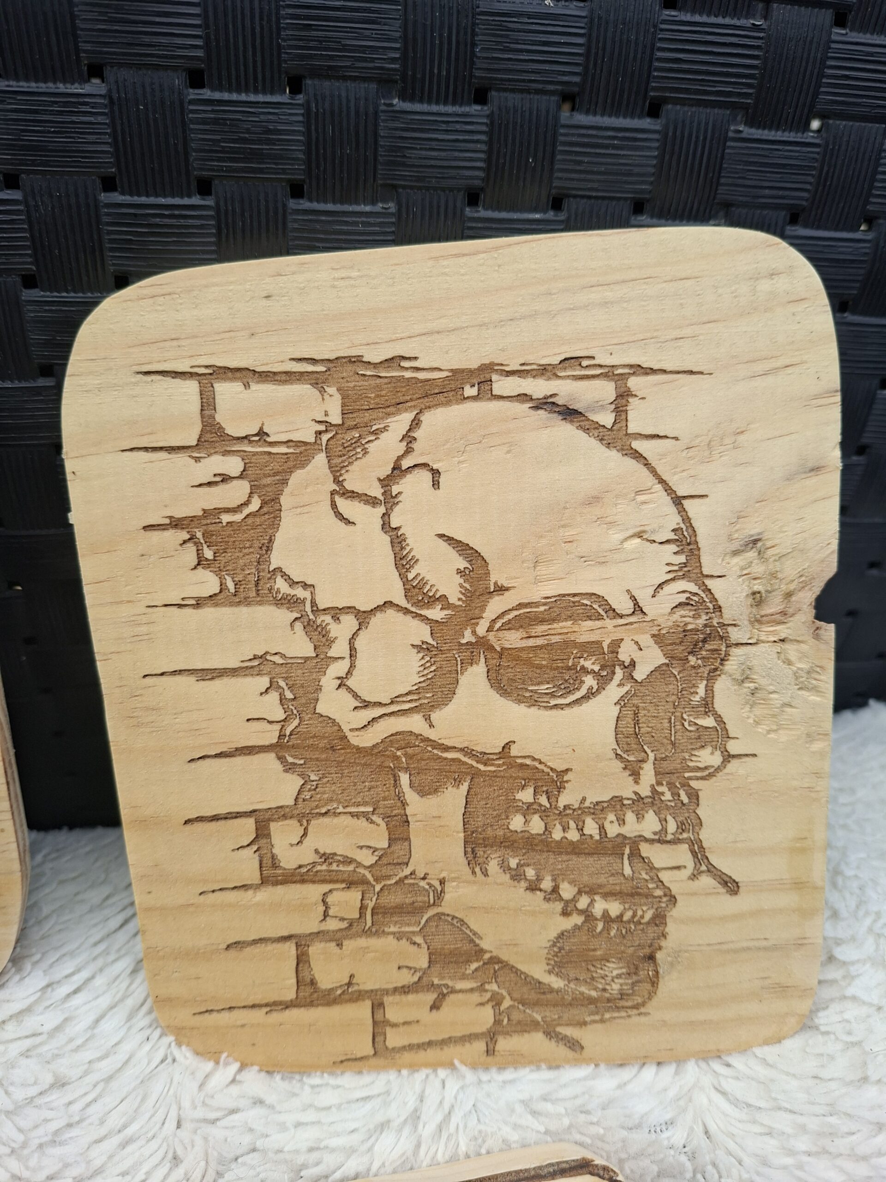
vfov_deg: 73.9
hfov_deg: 58.9
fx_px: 785
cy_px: 591
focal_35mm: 23
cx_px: 443
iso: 50
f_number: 1.8
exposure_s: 1/702
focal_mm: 5.54
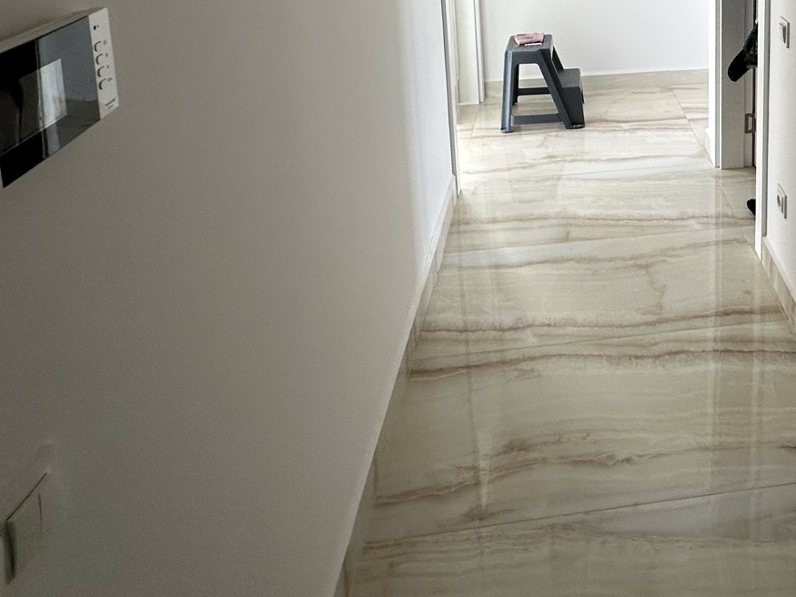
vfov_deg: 38.0
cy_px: -32
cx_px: 660
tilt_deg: -10.0
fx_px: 736
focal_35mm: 32
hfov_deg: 52.4
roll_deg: +0.3
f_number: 2.2
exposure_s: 1/99
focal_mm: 2.22
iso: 100
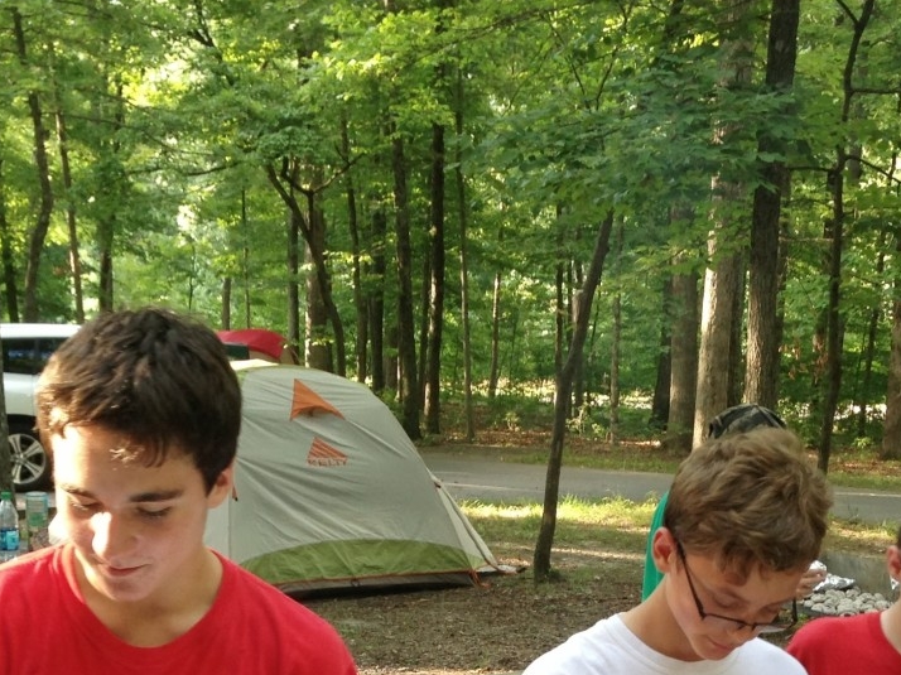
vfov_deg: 19.0
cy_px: 756
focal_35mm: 74
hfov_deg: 26.3
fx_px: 1925
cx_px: 444
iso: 50
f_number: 2.4
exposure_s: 1/40
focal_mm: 4.13
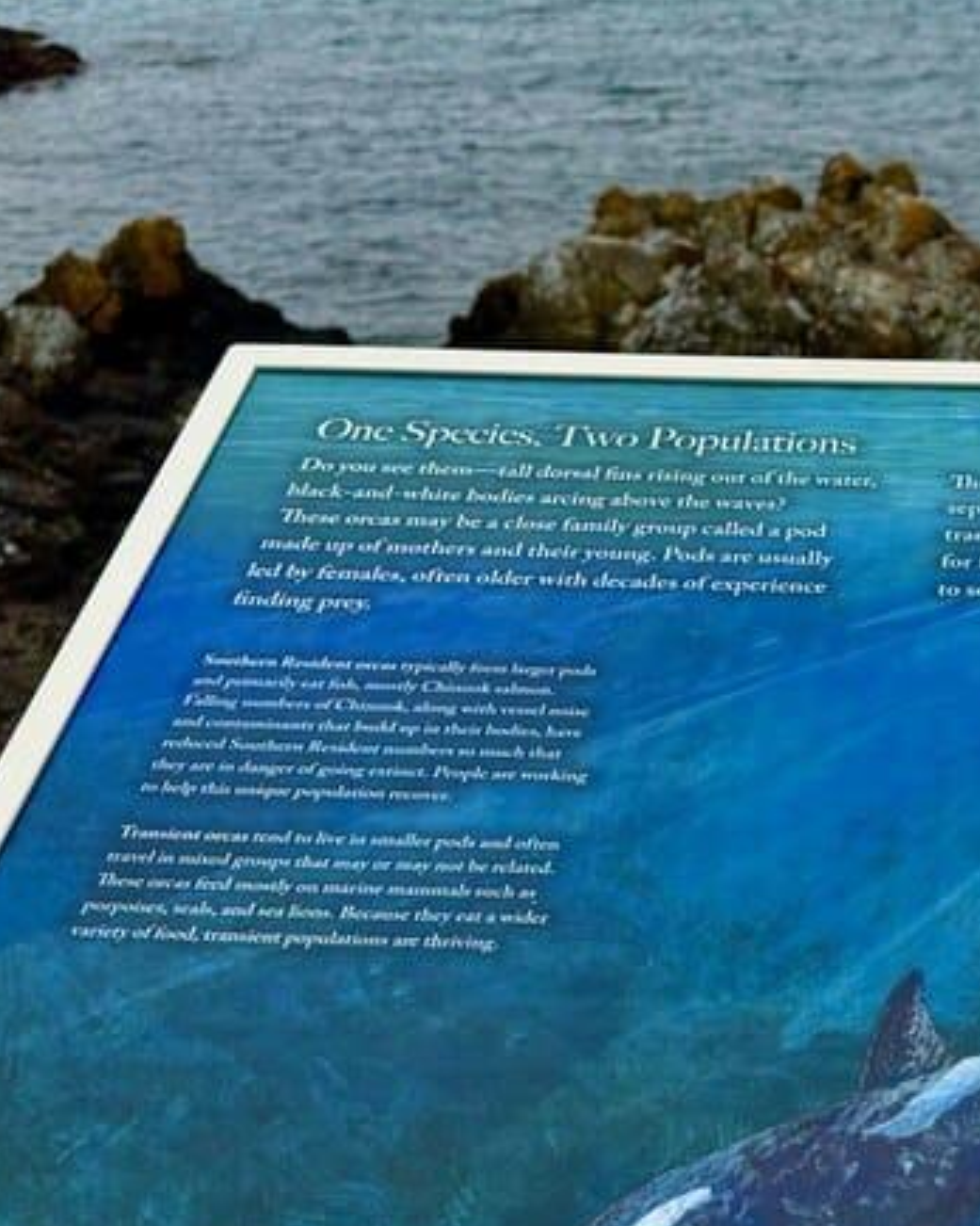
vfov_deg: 34.7
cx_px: 1036
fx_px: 1958
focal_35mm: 54
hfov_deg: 26.2
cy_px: 692
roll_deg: +1.2
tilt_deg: -26.7
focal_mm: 6.86
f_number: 1.78
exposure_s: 1/3413
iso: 80
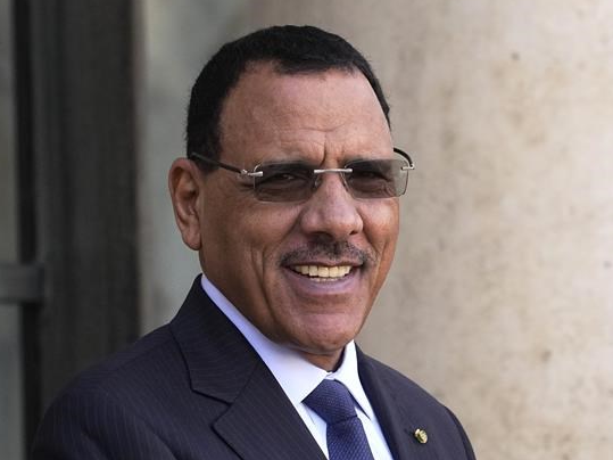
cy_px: 234
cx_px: 305
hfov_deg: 3.8
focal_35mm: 526
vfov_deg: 2.8
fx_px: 9313
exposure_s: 1/1000
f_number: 5.6
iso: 1600
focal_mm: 303
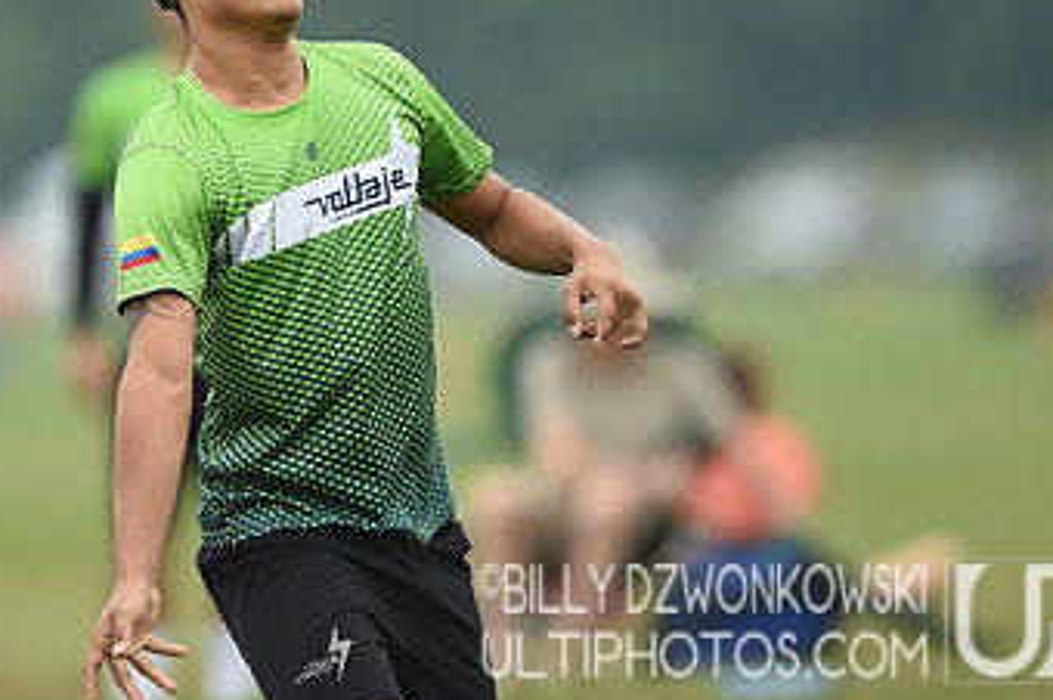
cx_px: 282
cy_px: 119
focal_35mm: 682
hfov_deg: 3.0
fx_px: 19929
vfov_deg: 2.0
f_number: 2.8
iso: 500
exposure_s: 1/1250
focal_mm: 400
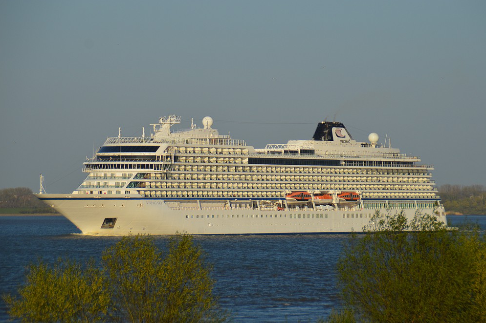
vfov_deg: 7.6
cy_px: 161
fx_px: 2441
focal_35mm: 181
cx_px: 244
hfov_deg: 11.4
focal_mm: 120
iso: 100
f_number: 6.3
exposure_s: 1/640
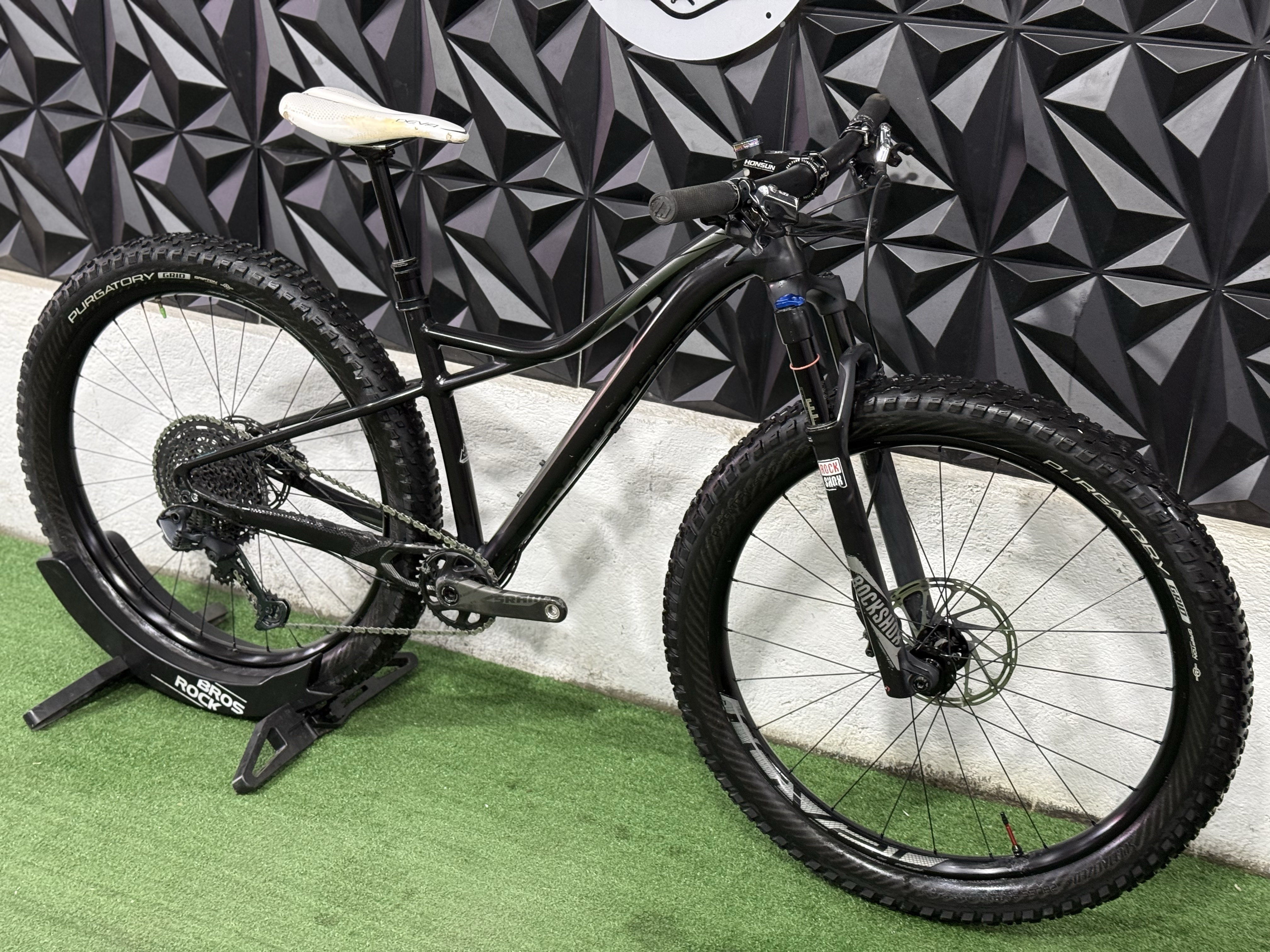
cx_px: 635
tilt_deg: -21.7
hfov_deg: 39.7
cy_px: 476
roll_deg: -2.2
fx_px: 1761
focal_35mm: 48
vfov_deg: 30.3
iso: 160
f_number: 1.78
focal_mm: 6.76
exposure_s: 1/60
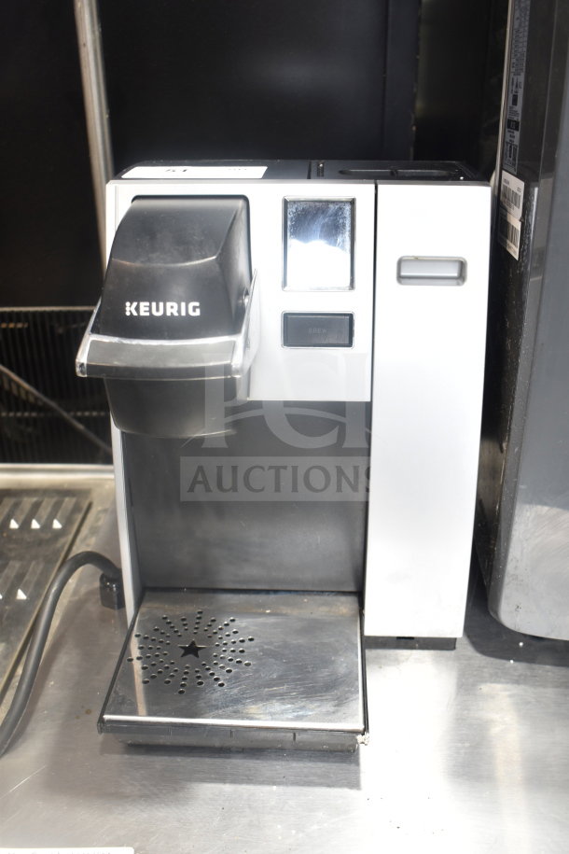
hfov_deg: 38.4
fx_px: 818
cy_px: 427
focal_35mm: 34
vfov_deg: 55.1
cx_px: 284
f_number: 3.8
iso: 450
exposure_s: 1/40
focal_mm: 23
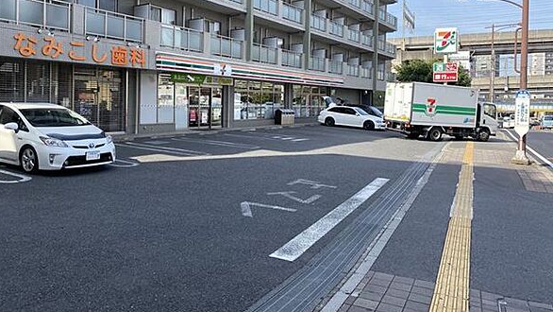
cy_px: 112
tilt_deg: -1.8
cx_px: 277
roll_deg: -1.2
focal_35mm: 29
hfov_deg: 66.1
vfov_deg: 39.9
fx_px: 425
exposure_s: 1/1034
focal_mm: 4.25
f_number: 1.8
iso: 32
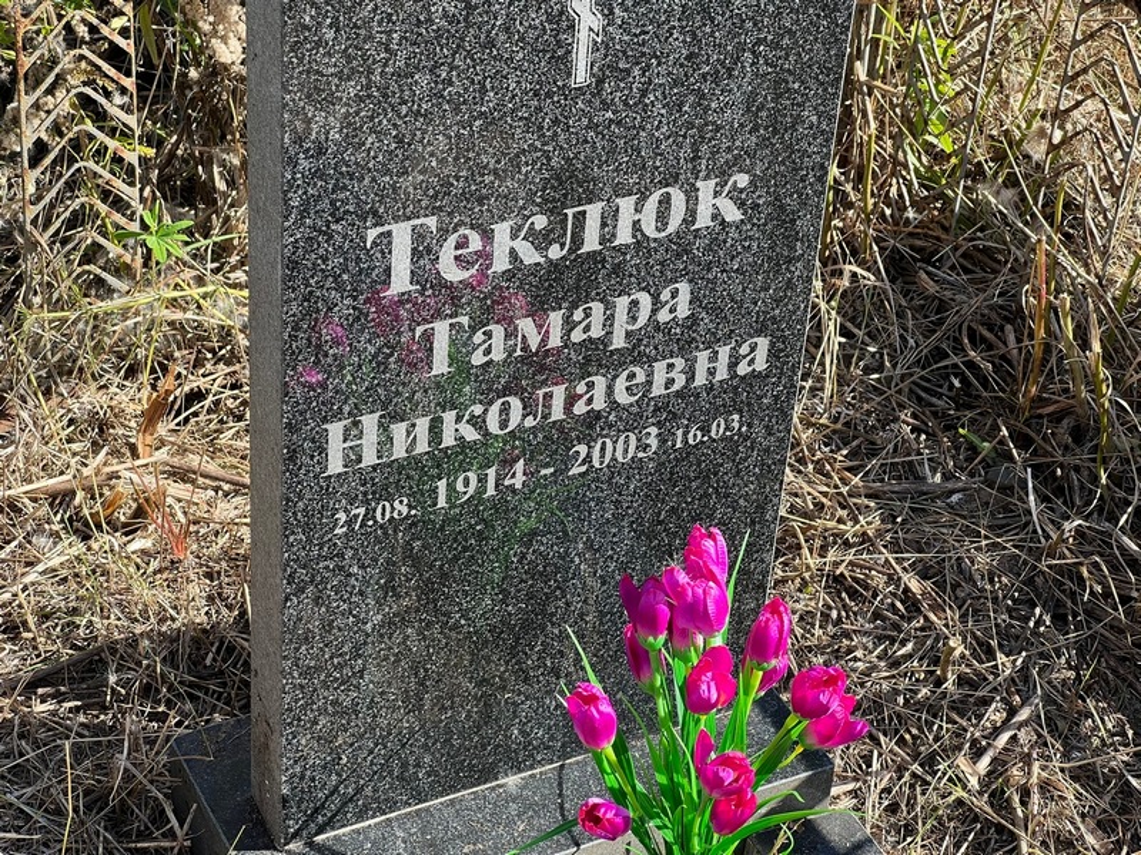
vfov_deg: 19.1
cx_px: 570
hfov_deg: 25.3
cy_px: 428
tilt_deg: -36.3
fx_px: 2538
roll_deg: -1.4
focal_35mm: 77
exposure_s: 1/121
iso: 25
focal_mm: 9
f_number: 2.8
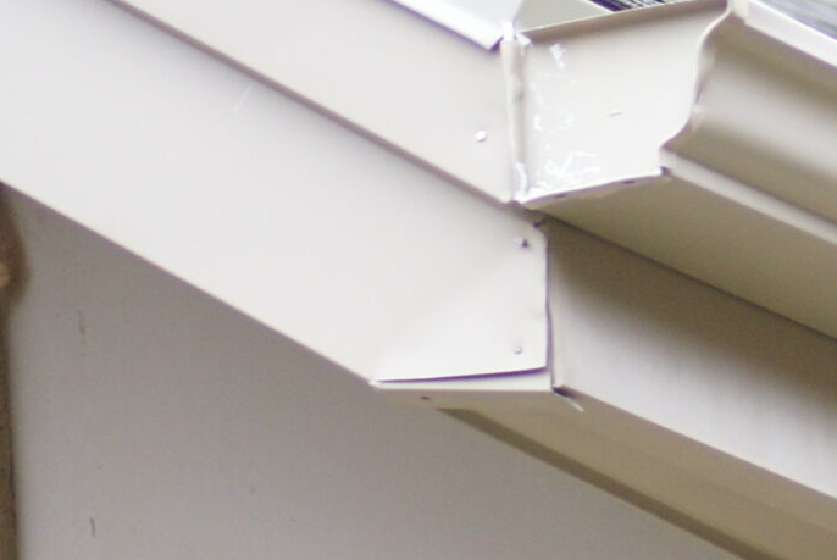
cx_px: 1186
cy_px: 415
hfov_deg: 3.7
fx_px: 13034
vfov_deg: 2.5
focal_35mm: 560
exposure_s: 1/160
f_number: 4
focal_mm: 100
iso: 200
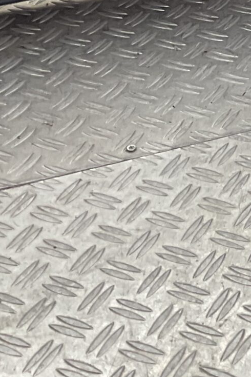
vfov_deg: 18.4
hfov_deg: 12.0
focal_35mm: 105
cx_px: 457
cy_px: -84
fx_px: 1098
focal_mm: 3
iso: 32
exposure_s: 1/120
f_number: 1.8
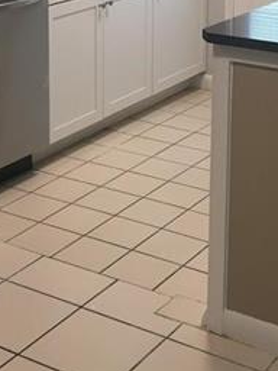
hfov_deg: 17.0
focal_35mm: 87
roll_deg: +0.5
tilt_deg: -9.4
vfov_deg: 21.3
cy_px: -41
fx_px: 932
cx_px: 106
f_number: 2.2
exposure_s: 1/30
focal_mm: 4.15
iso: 50
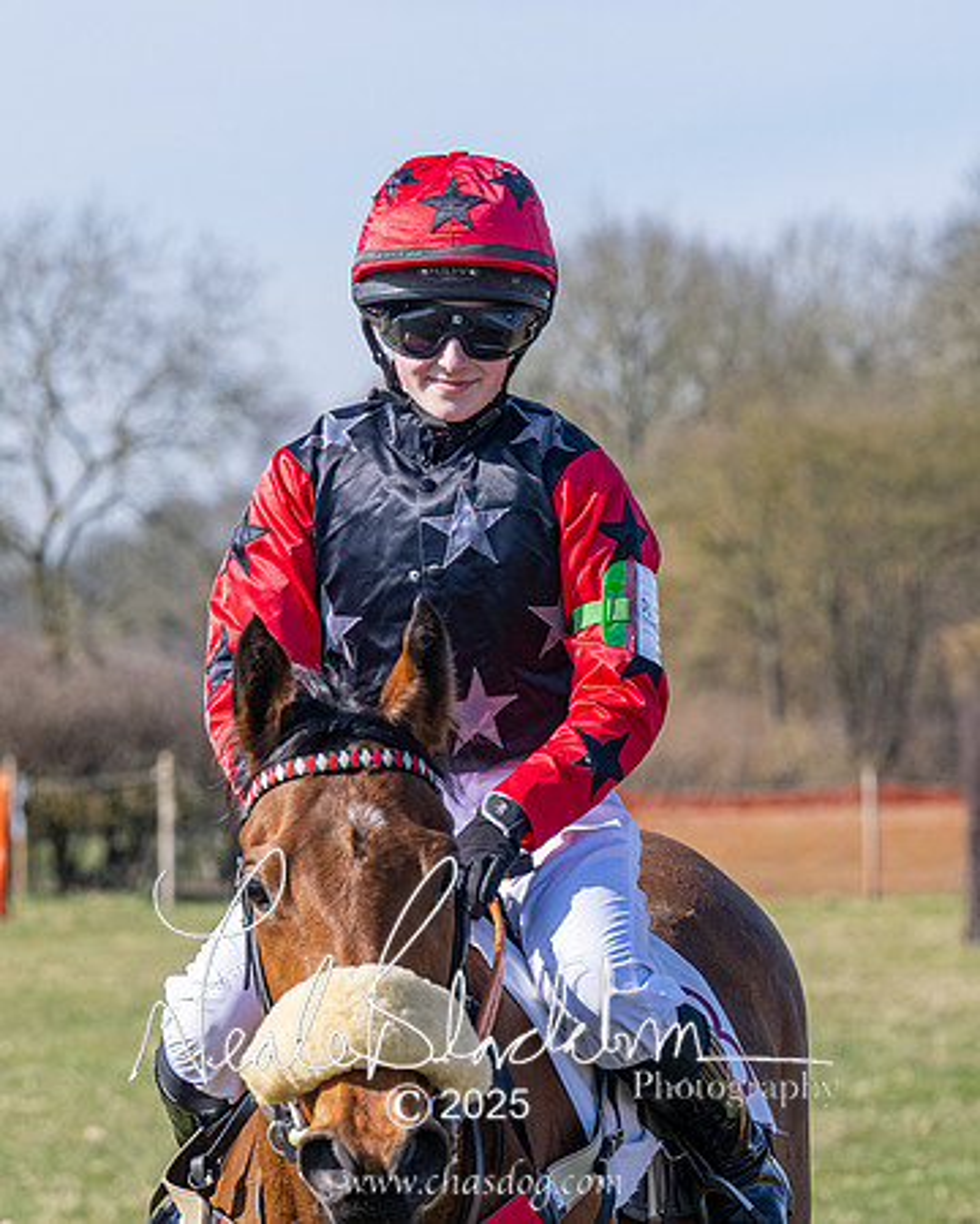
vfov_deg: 7.1
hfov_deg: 5.7
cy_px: 509
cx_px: 552
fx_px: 9843
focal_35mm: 271
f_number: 5
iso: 200
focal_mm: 110
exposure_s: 1/1250
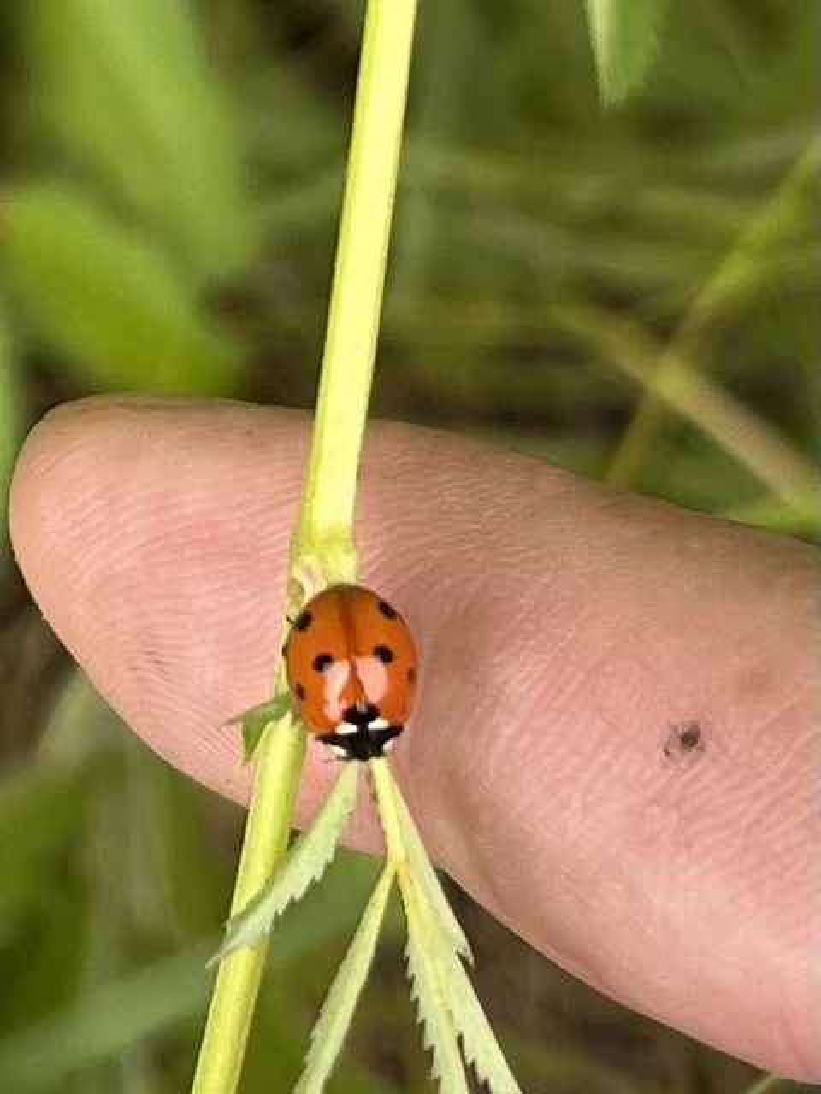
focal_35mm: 26
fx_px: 822
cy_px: 547
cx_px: 410
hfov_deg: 53.1
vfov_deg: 67.3
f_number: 1.6
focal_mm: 5.1
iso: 50
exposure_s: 1/544
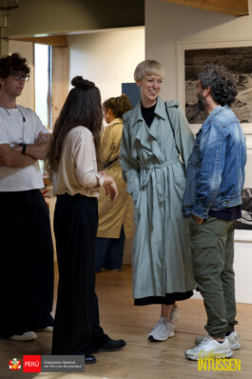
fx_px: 788
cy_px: 190
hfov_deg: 18.2
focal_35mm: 75
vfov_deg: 27.0
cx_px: 126
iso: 250
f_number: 2.8
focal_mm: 50
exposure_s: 1/200
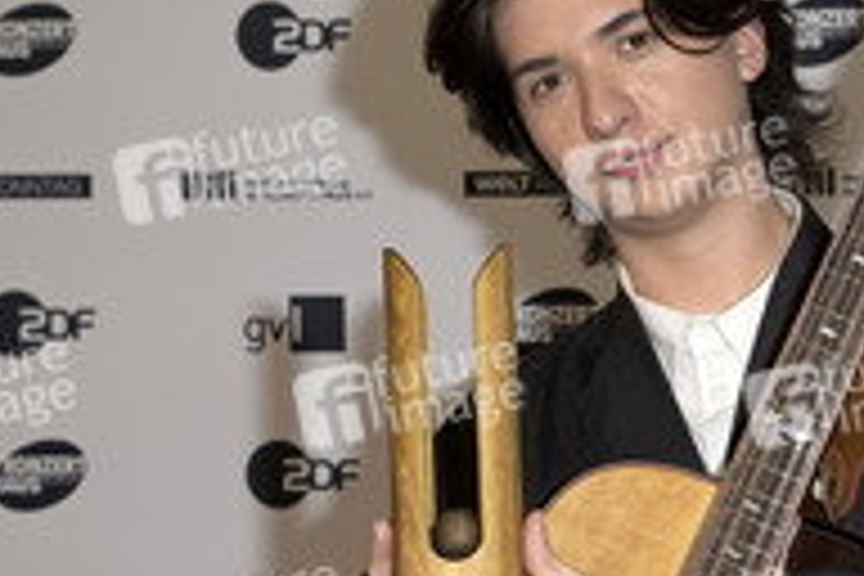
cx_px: 740
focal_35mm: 136
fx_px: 3264
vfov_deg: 10.1
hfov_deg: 15.0
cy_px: 284
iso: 640
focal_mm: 58
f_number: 5.6
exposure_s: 1/250
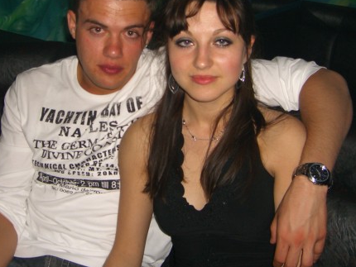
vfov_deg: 27.4
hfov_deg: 36.0
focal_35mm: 53
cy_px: 95
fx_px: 545
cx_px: 146
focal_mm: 7.9
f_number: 2.8
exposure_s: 1/60
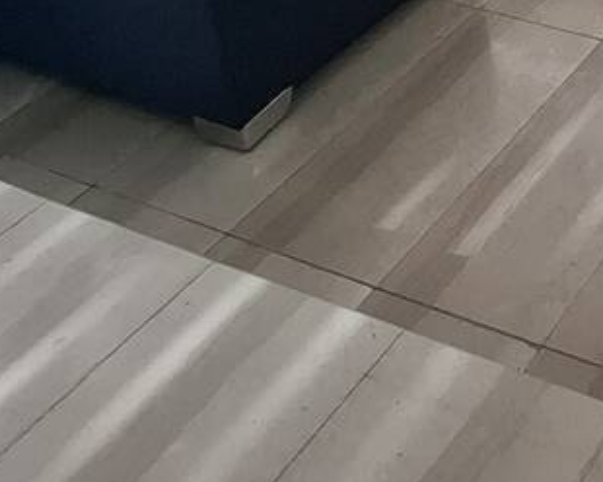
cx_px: 904
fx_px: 1053
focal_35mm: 59
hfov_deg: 24.7
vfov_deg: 18.9
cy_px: -418
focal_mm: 1.74
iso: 50
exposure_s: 1/120
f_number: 2.2
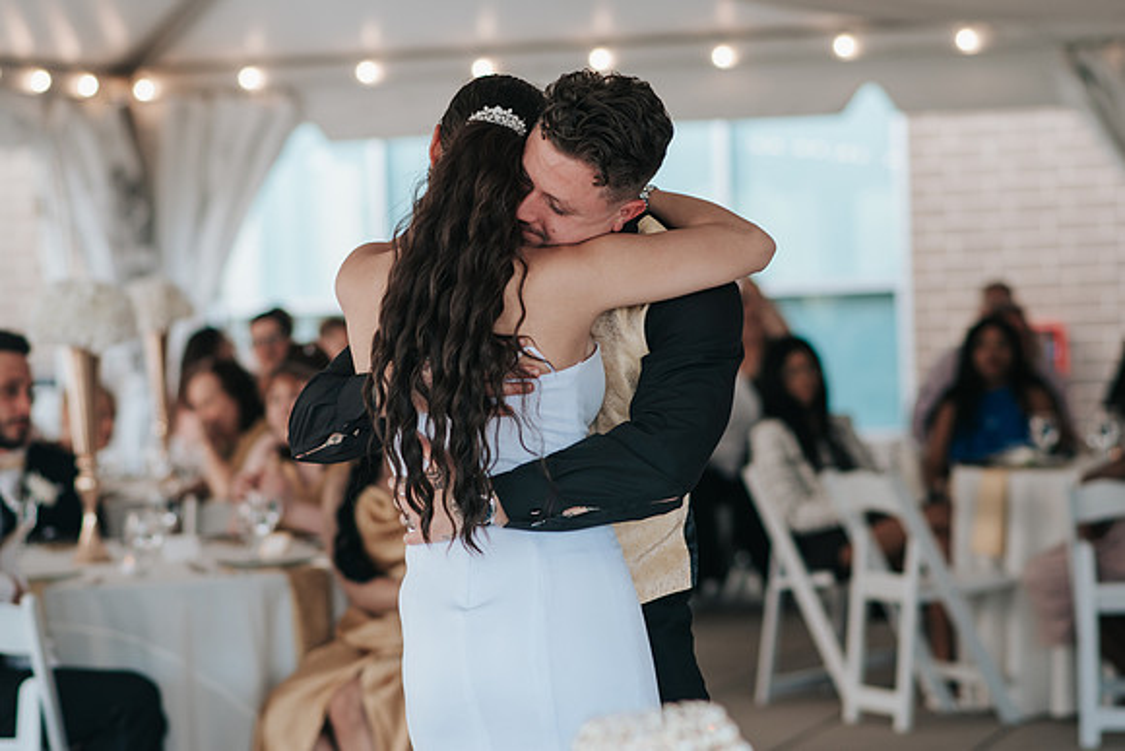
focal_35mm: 128
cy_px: 376
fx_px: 3985
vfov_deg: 10.8
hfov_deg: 16.1
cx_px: 562
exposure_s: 1/250
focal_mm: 85
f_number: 2.5
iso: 100
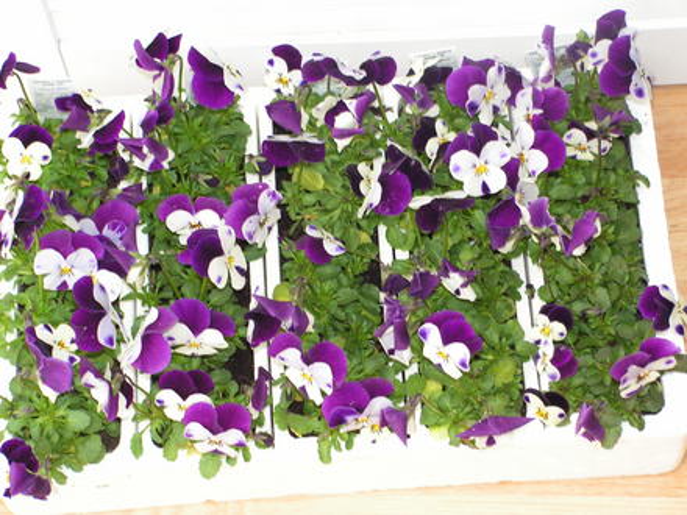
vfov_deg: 14.9
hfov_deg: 19.8
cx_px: 344
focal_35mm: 99
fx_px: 1965
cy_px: 258
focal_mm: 16.5
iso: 200
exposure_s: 1/100
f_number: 3.4
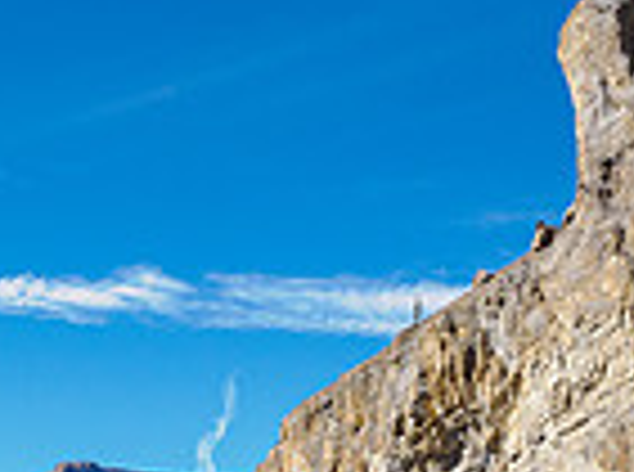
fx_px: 1809
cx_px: -297
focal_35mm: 99
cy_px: 811
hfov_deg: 17.9
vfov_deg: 13.5
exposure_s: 1/400
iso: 200
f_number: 8
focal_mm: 12
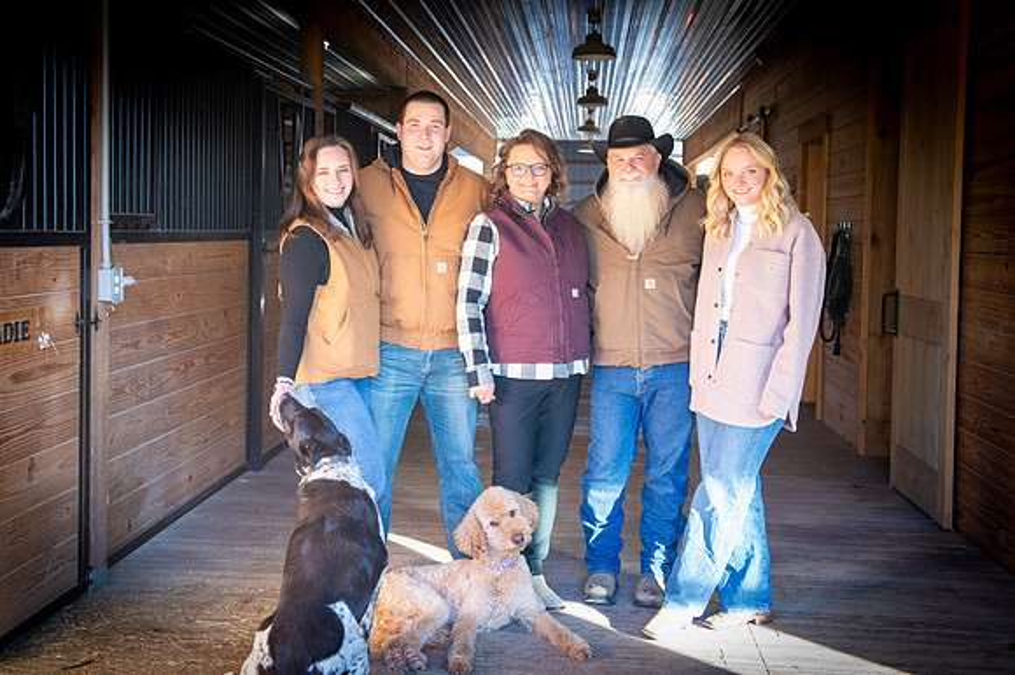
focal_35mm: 44
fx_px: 1251
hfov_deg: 44.1
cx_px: 460
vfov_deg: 30.2
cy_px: 281
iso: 1250
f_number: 5
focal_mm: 38
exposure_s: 1/80
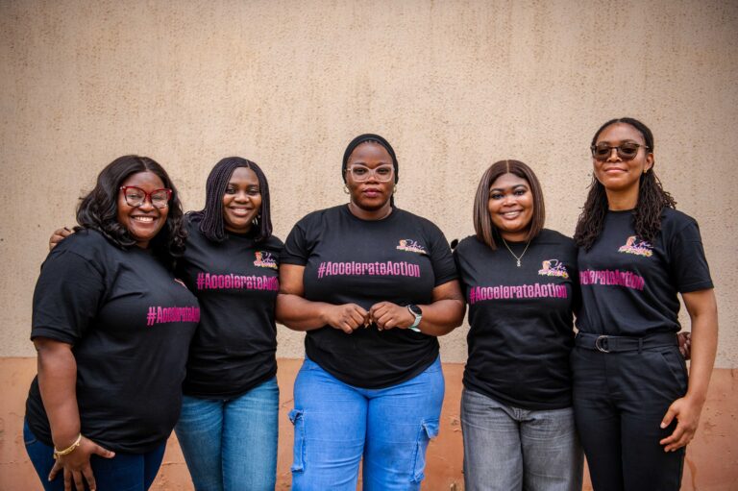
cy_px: 246
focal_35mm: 40
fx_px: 819
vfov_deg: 33.4
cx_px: 369
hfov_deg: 48.5
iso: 640
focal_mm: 40
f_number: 2.8
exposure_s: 1/3200
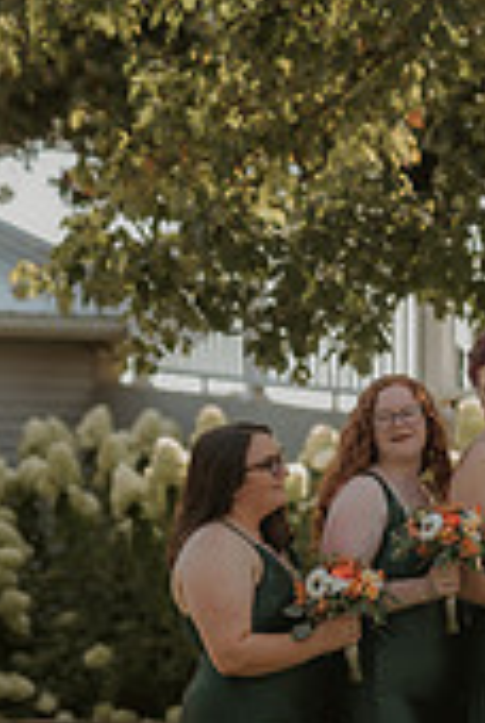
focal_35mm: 132
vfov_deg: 15.4
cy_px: 540
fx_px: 2657
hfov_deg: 10.3
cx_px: 587
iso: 640
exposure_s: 1/6400
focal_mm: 50
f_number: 1.8
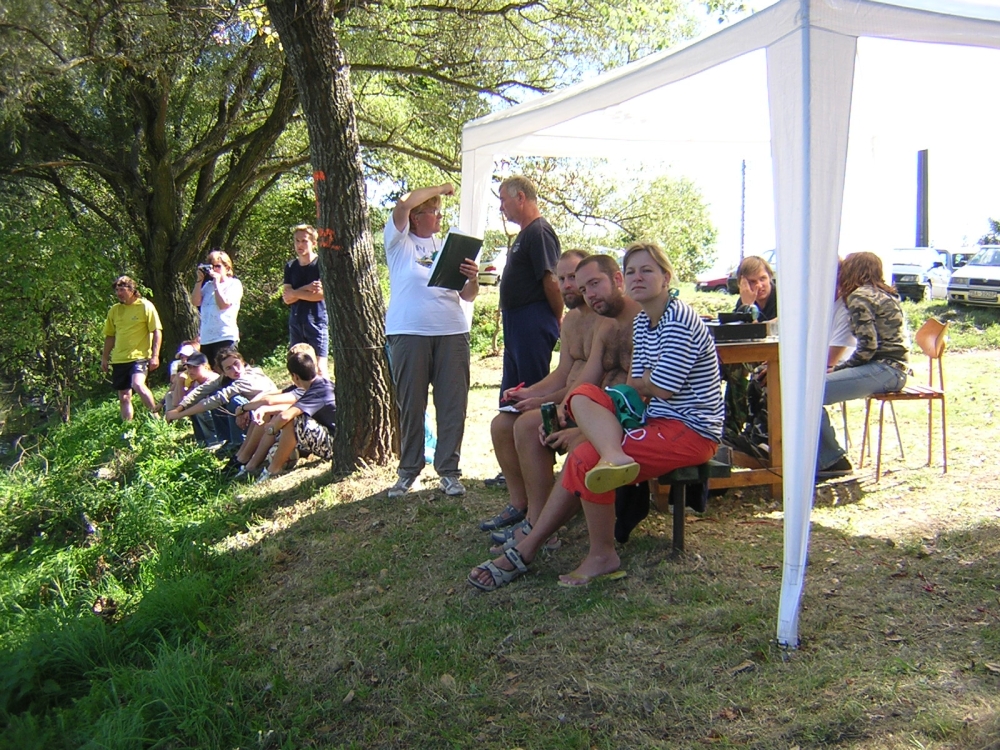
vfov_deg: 39.7
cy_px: 375
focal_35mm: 36
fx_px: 1040
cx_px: 500
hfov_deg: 51.4
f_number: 2.6
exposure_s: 1/185
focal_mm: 4.7
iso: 100
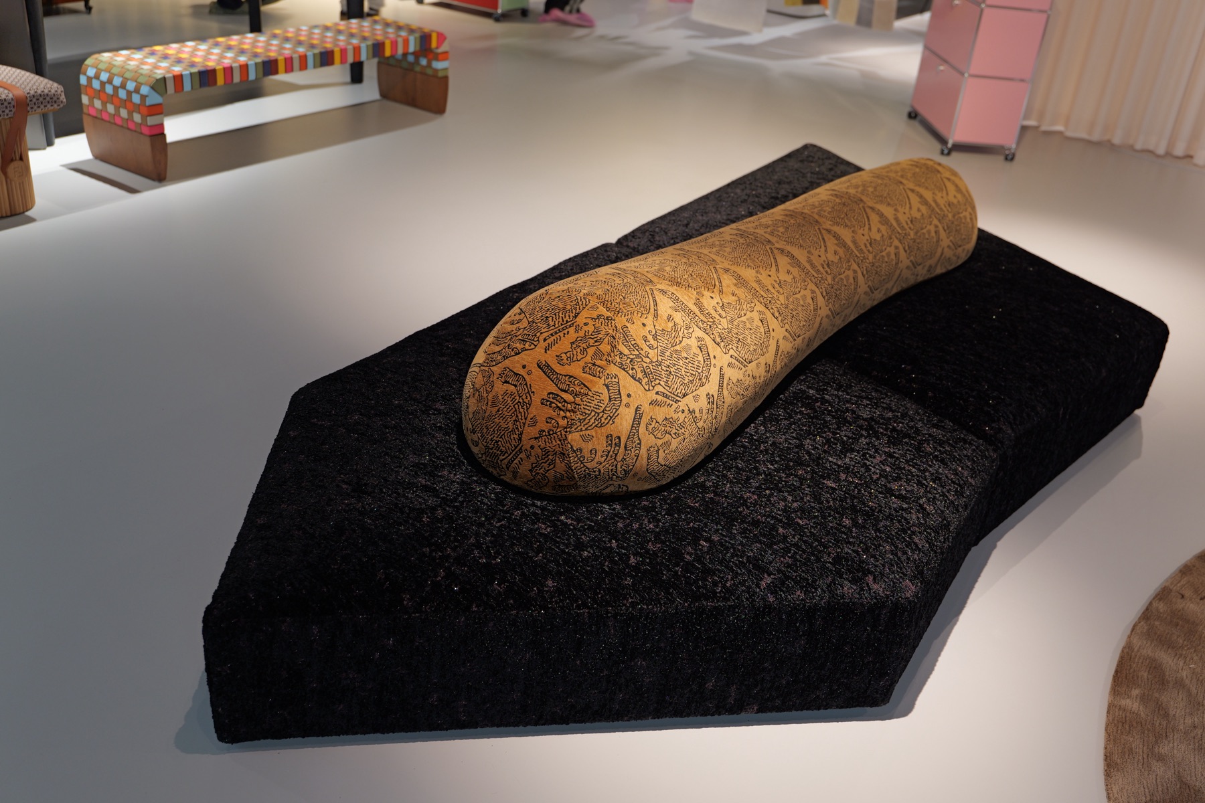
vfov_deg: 38.9
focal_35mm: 34
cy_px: 402
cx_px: 602
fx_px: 1138
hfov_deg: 55.8
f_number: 3.2
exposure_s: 1/40
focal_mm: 34
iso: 400
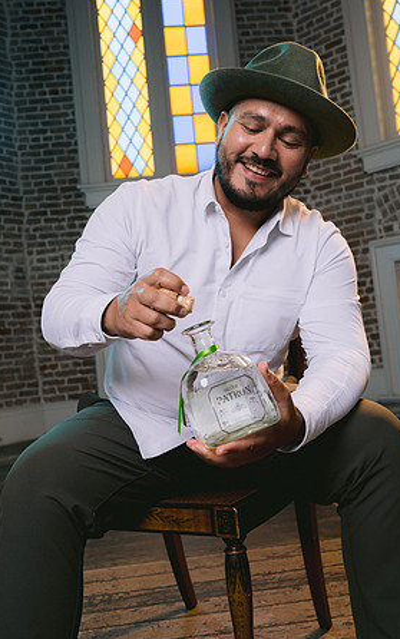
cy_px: 321
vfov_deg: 54.0
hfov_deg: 35.3
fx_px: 628
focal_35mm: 36
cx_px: 211
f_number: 5.6
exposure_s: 1/125
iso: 200
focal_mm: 35
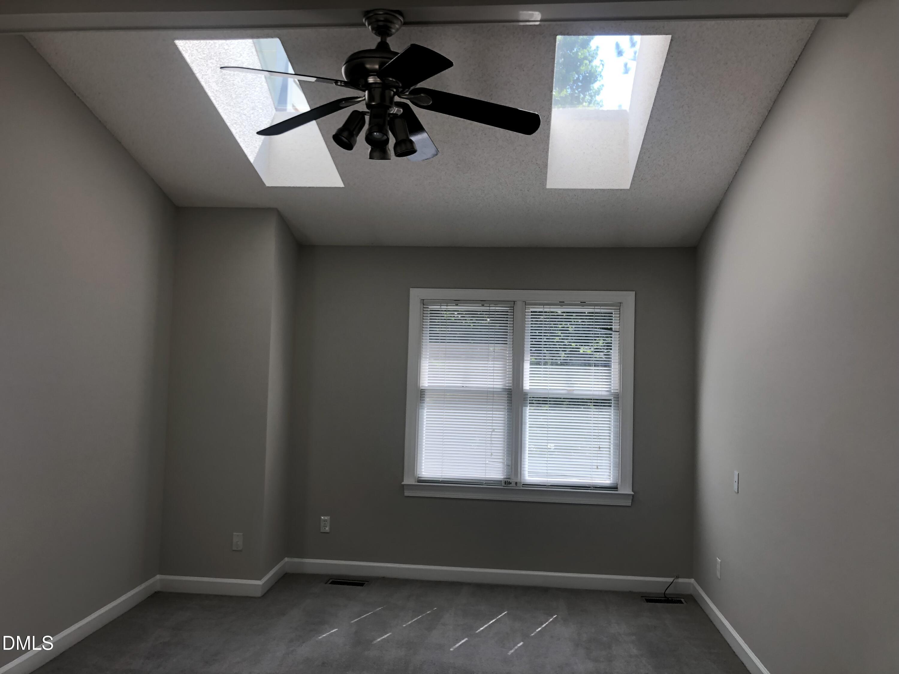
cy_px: 337
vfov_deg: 49.7
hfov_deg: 63.4
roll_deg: -1.7
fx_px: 727
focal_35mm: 28
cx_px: 450
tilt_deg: +4.5
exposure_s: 1/120
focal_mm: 4
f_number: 1.8
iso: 20
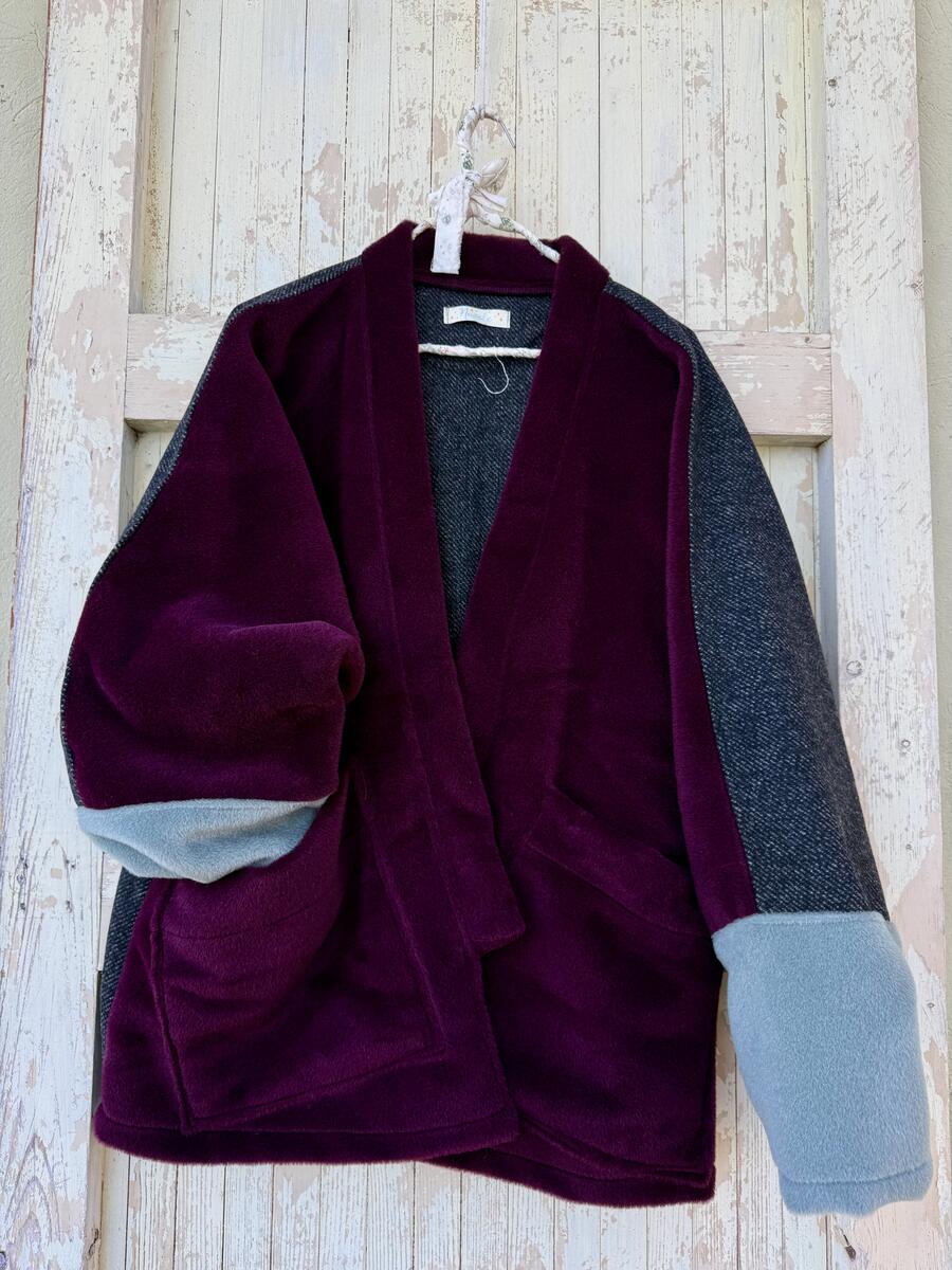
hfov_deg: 56.8
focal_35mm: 24
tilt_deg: -2.4
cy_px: 635
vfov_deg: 71.6
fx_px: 880
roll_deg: -0.4
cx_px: 476
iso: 80
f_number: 1.78
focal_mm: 6.76
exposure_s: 1/445
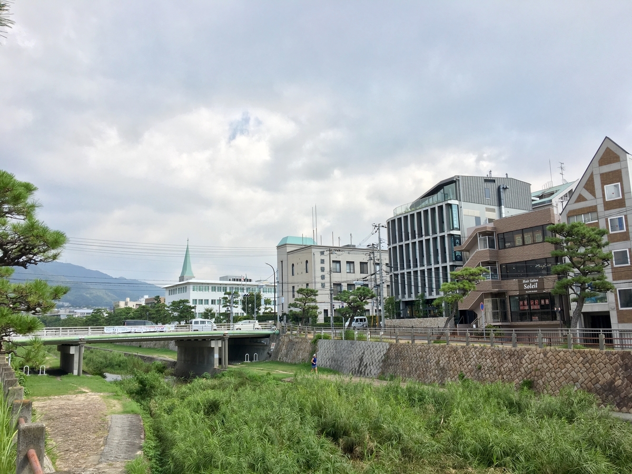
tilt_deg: +8.4
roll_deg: +1.9
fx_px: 529
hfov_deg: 61.7
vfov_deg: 48.2
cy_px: 237
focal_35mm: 29
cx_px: 316
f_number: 2.2
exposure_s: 1/693
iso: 25
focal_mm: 4.15
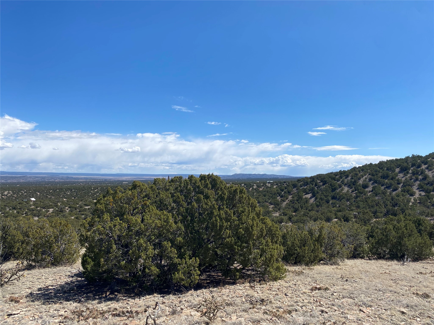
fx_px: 326
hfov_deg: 67.3
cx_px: 217
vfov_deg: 53.1
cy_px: 162
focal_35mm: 26
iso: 32
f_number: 1.8
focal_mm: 4.25
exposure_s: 1/3984
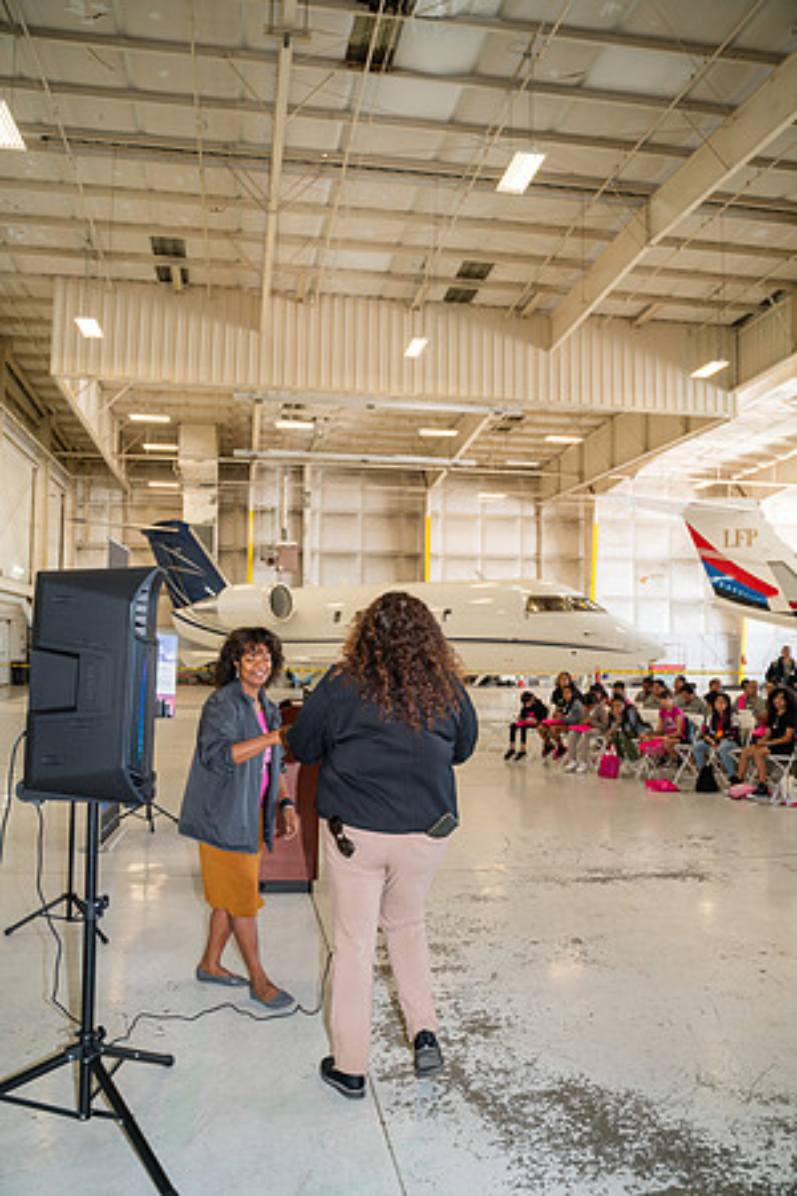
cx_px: 398
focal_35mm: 28
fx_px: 930
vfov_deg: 65.5
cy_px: 598
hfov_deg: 46.4
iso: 320
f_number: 3.2
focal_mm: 28
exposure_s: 1/320
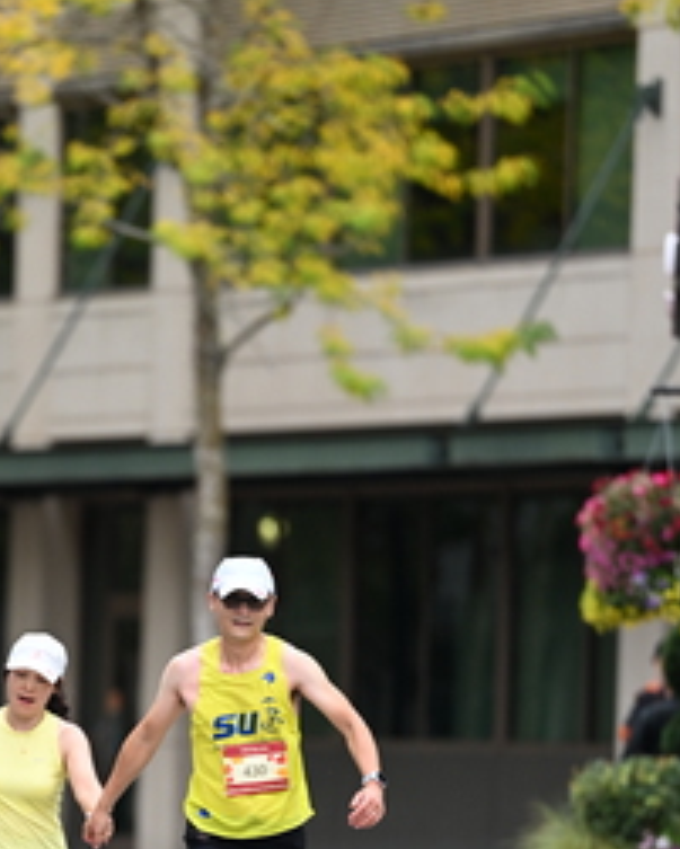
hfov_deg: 3.8
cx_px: 123
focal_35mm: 412
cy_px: 676
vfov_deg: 4.7
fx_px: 10358
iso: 640
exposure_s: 1/2000
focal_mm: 200
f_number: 2.8
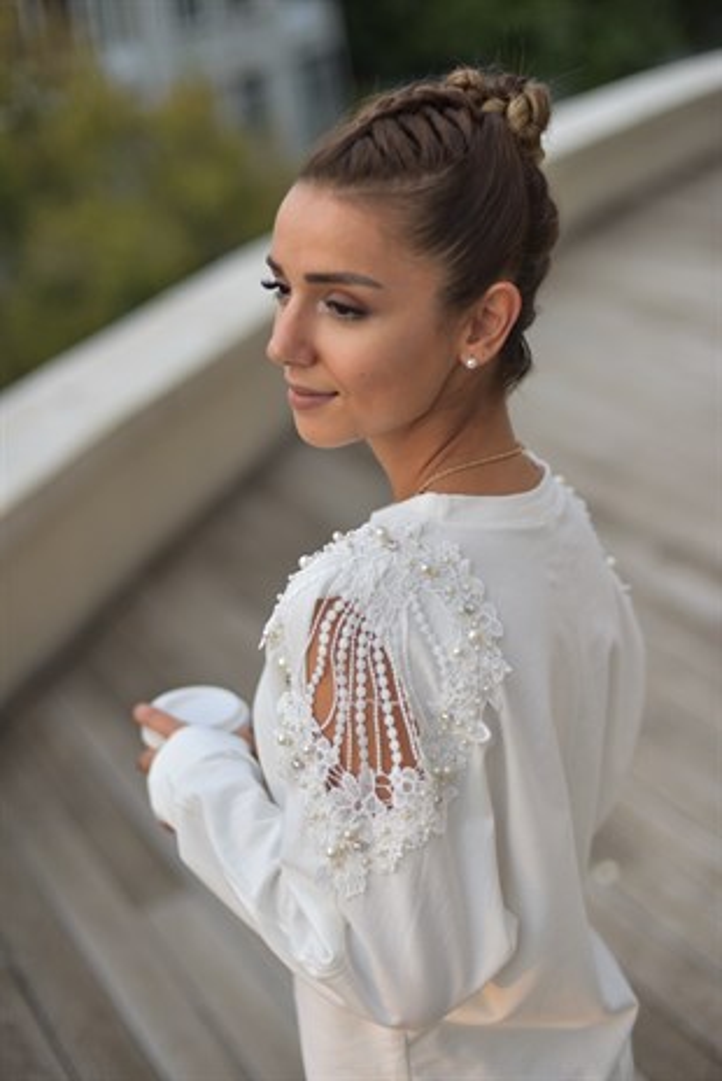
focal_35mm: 50
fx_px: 1502
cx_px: 361
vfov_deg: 39.6
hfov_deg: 27.0
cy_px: 540
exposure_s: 1/4000
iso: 800
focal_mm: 50
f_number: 2
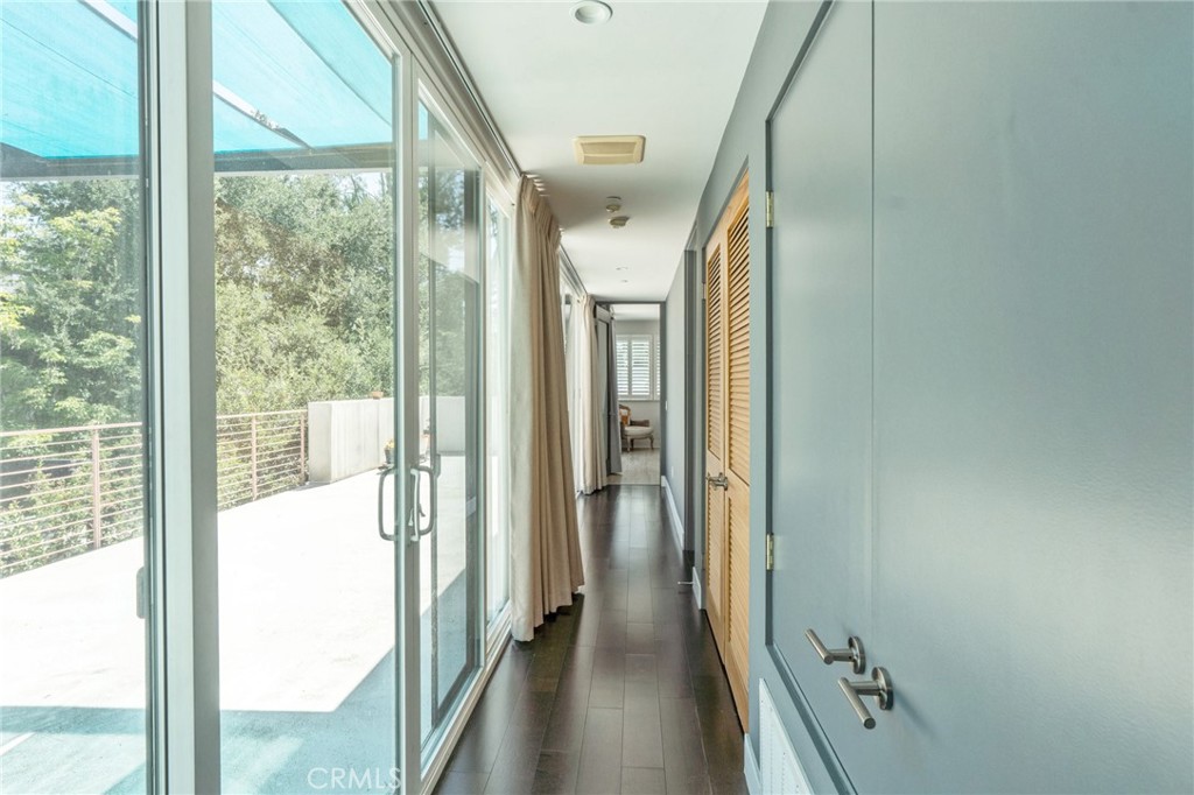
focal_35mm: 18
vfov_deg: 67.3
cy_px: 398
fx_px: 597
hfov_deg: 90.0
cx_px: 597
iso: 125
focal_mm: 18
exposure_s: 1/200
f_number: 7.1
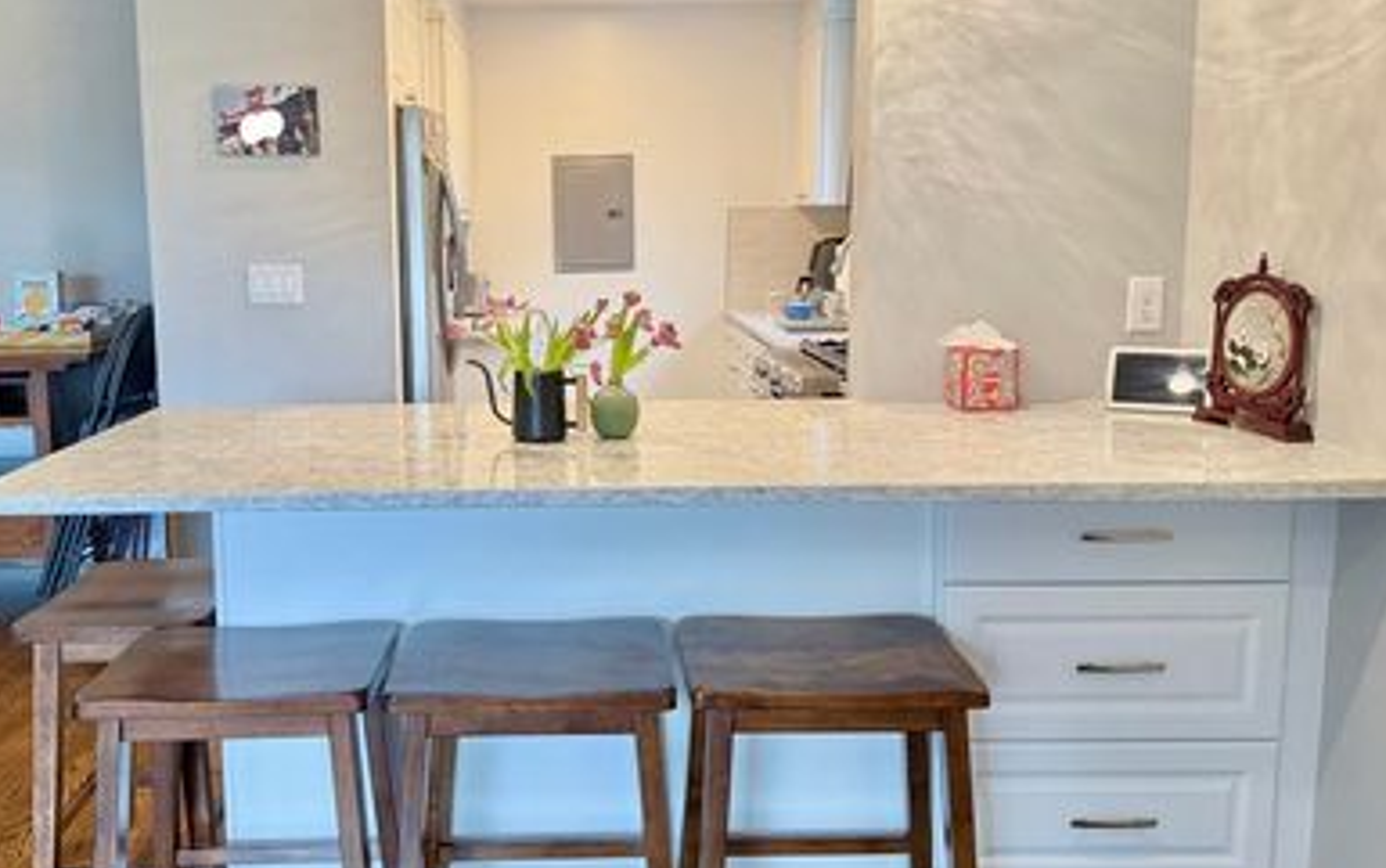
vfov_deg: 38.3
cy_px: 380
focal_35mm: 33
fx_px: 1247
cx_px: 576
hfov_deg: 57.8
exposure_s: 1/120
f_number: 1.78
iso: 200
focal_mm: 6.76
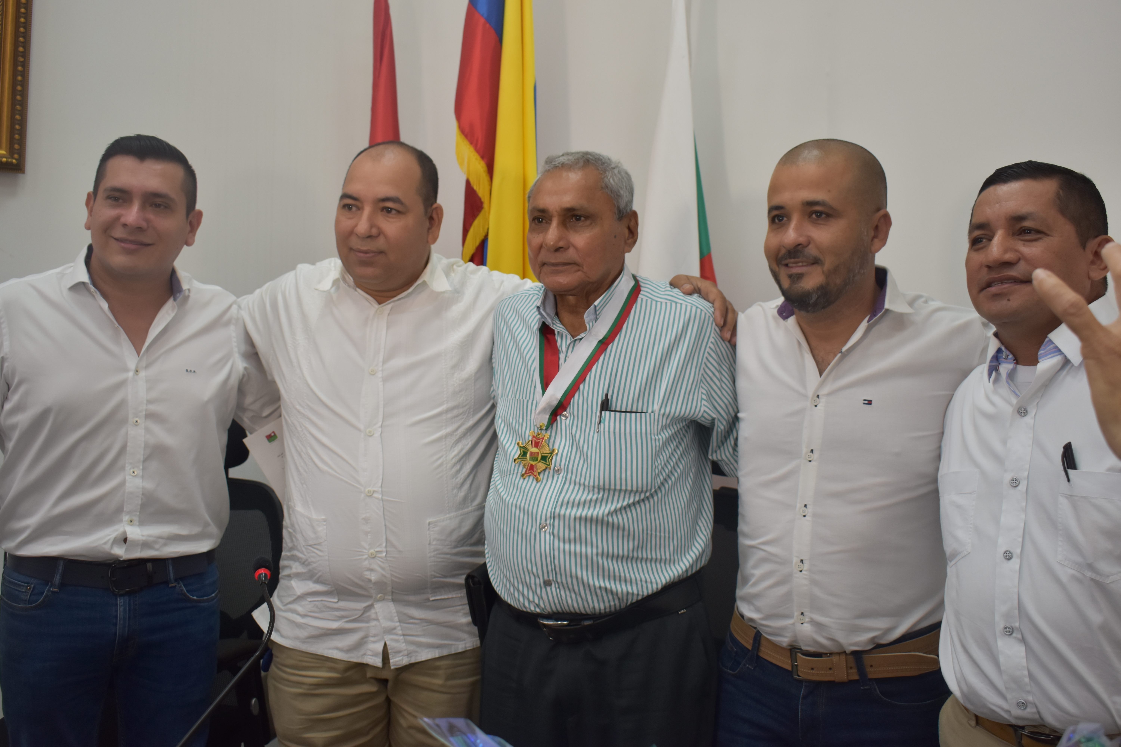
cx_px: 560
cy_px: 374
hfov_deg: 51.3
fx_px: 1168
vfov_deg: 35.5
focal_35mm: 38
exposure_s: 1/80
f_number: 4.5
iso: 400
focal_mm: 25
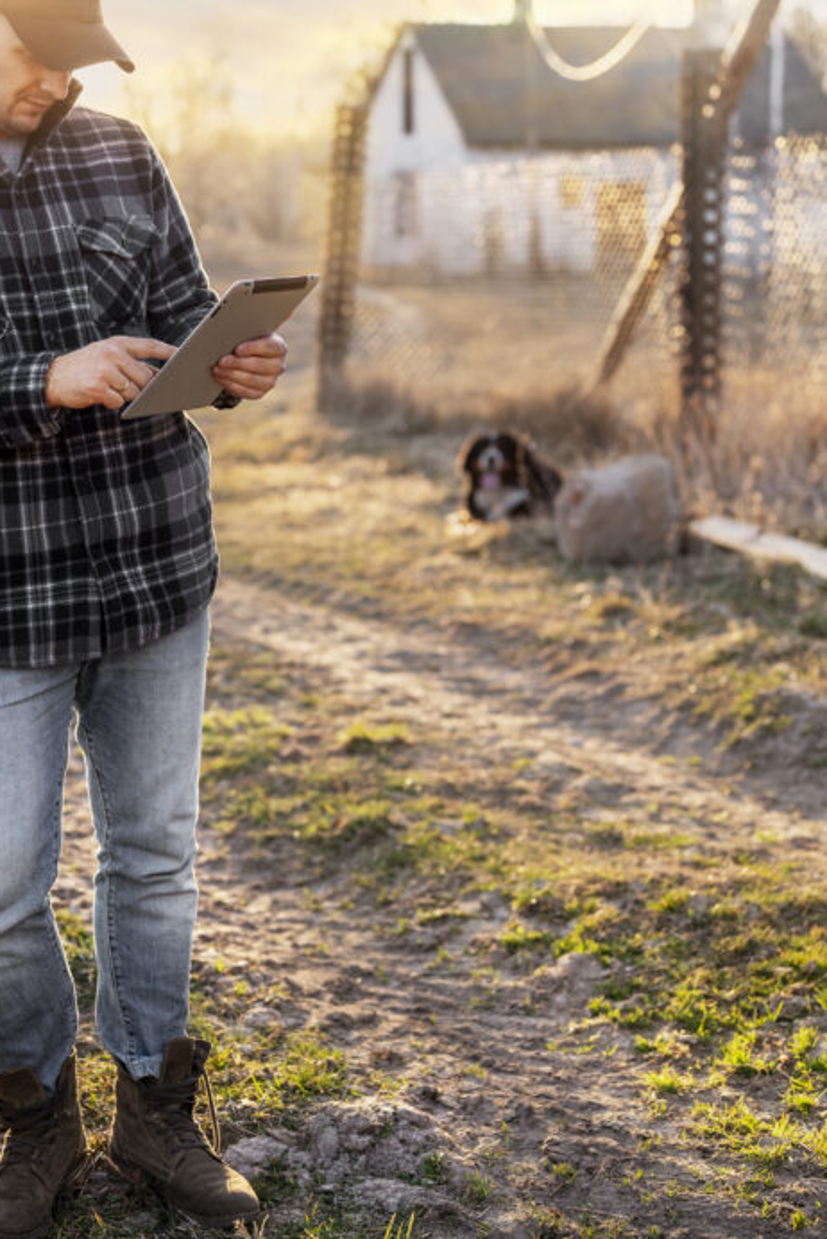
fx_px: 2547
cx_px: 229
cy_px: 453
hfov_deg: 18.3
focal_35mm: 74
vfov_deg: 27.2
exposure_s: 1/800
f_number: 2.8
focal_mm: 50
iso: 320
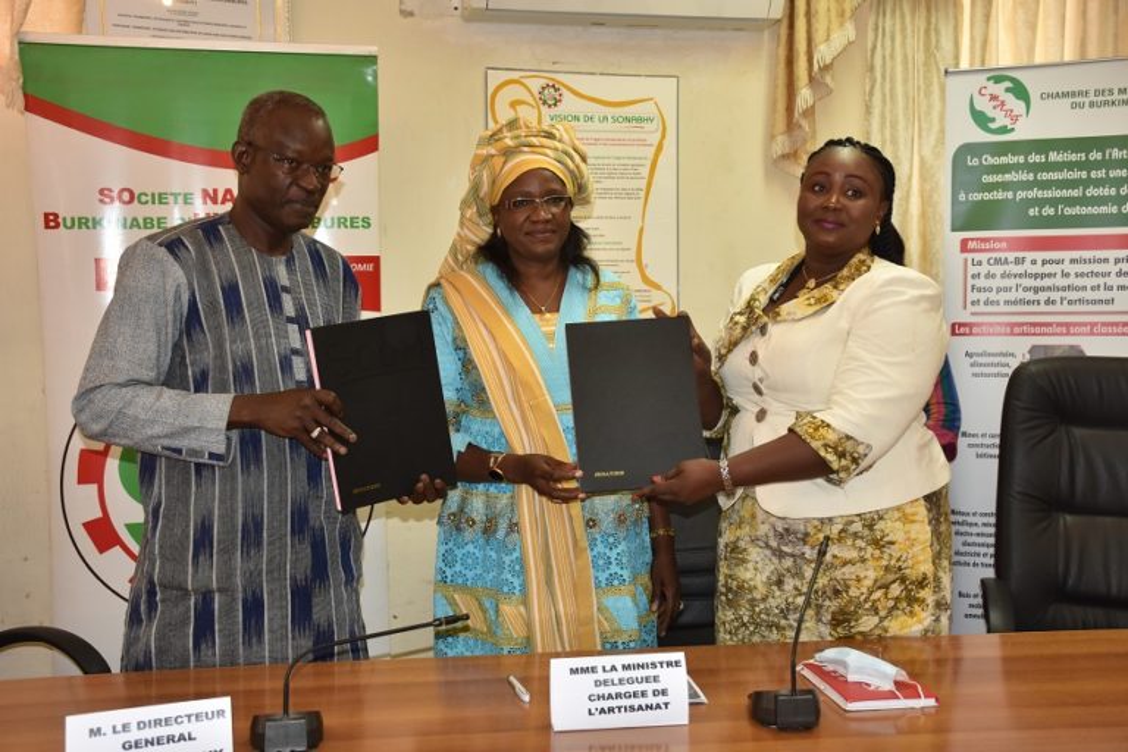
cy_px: 376
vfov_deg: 33.0
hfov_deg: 47.9
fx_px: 1269
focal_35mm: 40
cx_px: 564
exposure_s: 1/60
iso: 560
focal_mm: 27
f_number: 5
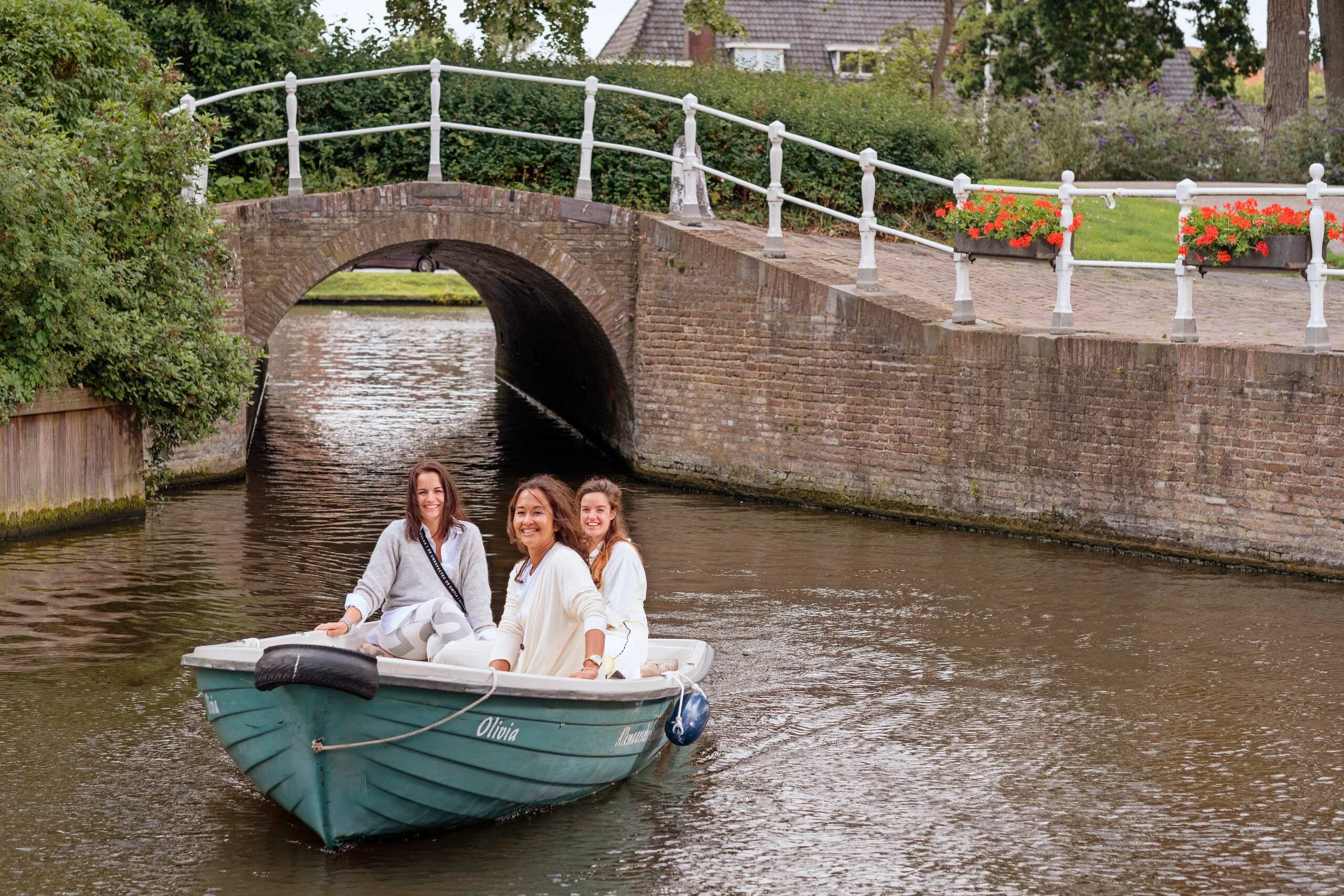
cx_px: 672
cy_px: 448
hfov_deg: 24.2
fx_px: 3136
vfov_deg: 16.3
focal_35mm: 84
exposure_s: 1/500
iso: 200
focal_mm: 56
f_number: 4
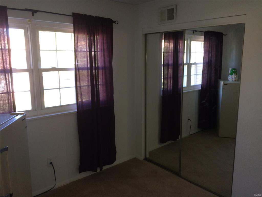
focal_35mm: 29
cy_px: 98
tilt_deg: -9.9
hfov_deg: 61.7
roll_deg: +0.3
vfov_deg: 48.2
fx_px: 219
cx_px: 131
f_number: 2.2
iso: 50
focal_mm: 4.15
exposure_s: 1/30
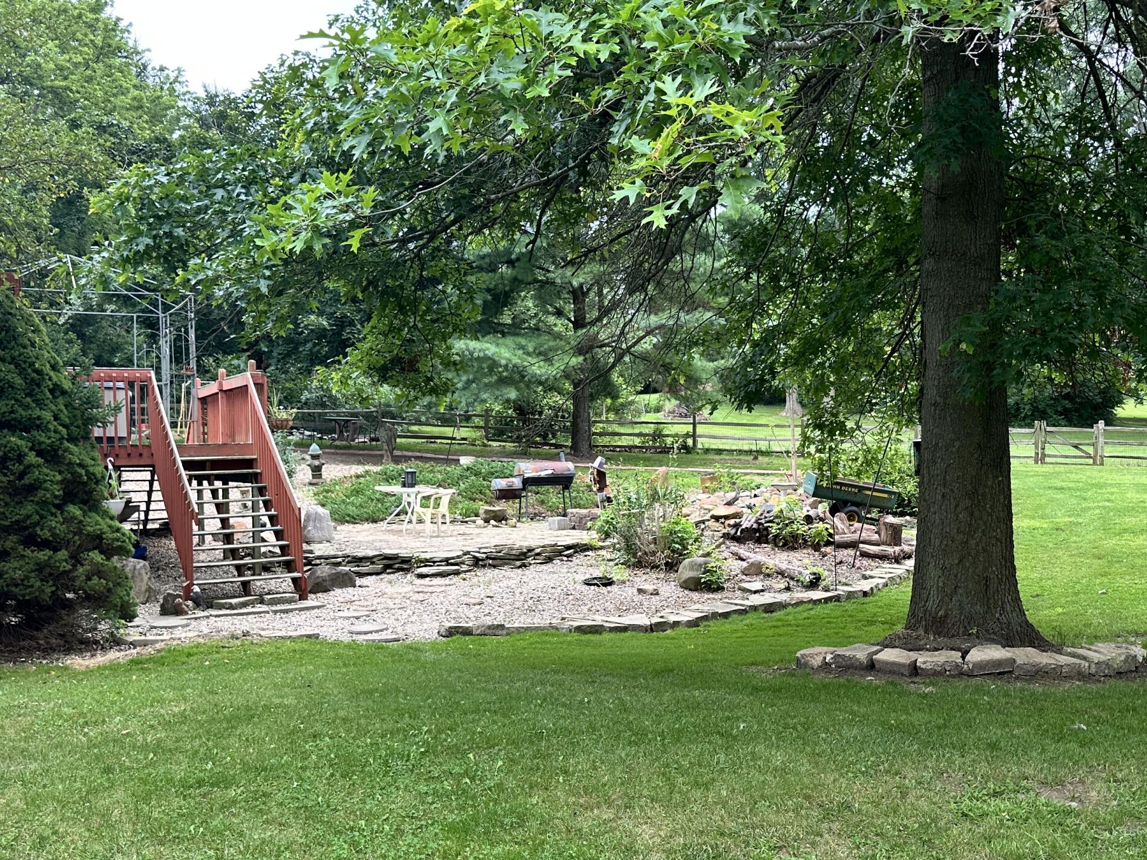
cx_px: 602
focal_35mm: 38
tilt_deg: -2.6
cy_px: 492
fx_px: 1259
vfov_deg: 37.6
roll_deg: +1.5
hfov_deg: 49.0
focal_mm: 6.86
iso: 80
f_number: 1.78
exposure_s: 1/508
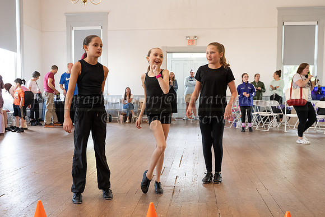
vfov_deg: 32.6
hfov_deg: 47.4
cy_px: 127
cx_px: 149
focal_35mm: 41
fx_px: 370
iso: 1600
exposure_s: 1/200
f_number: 4
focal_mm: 33
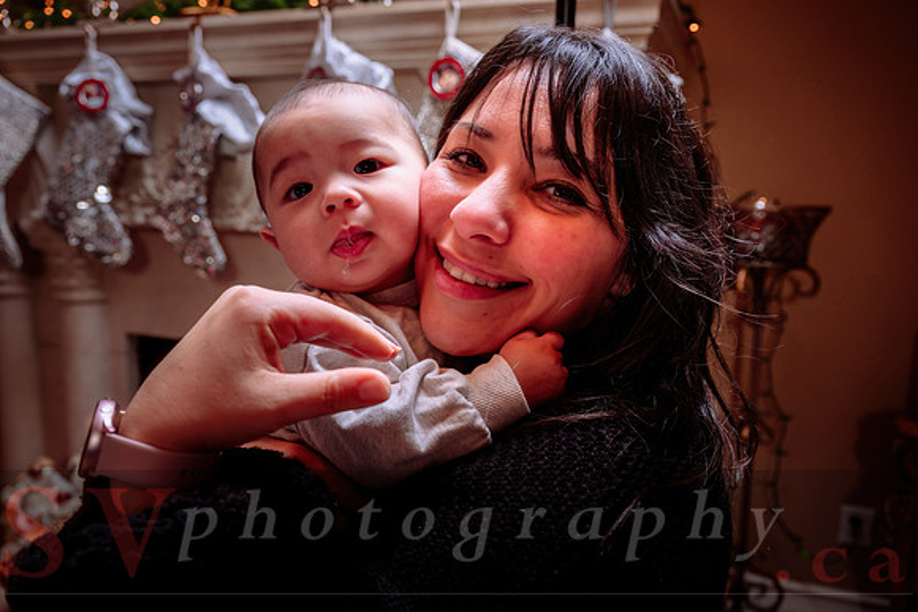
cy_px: 306
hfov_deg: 61.1
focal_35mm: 30
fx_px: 778
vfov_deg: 43.0
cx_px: 459
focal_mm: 30.5
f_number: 5
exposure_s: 1/60
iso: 200
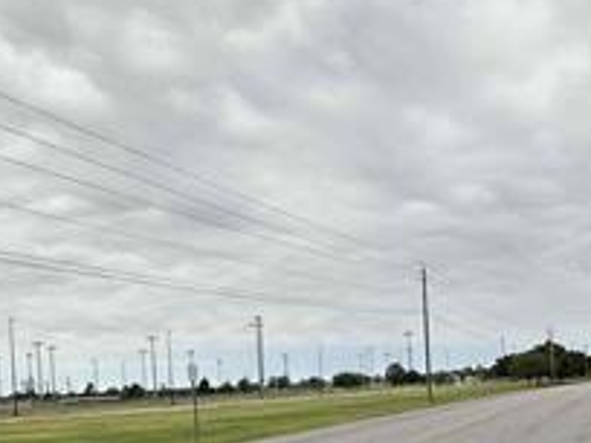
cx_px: 356
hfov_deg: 42.7
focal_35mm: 44
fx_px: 751
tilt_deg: -1.2
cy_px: 400
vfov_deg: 31.3
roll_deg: +2.5
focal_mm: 2.22
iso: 50
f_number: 2.2
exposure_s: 1/2882
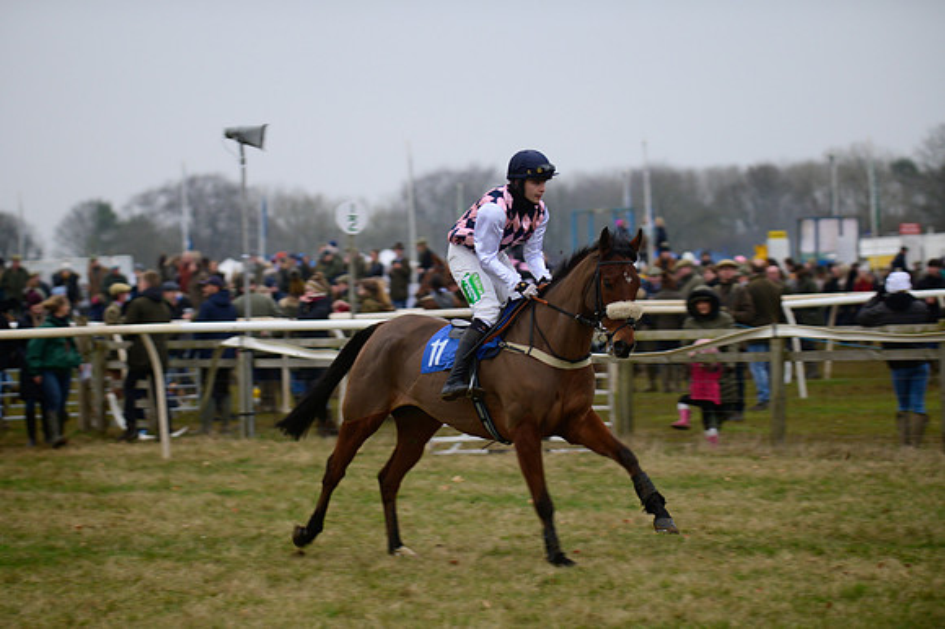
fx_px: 3804
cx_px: 472
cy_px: 314
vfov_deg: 9.5
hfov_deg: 14.2
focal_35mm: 145
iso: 1250
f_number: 4
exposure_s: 1/250
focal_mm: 145
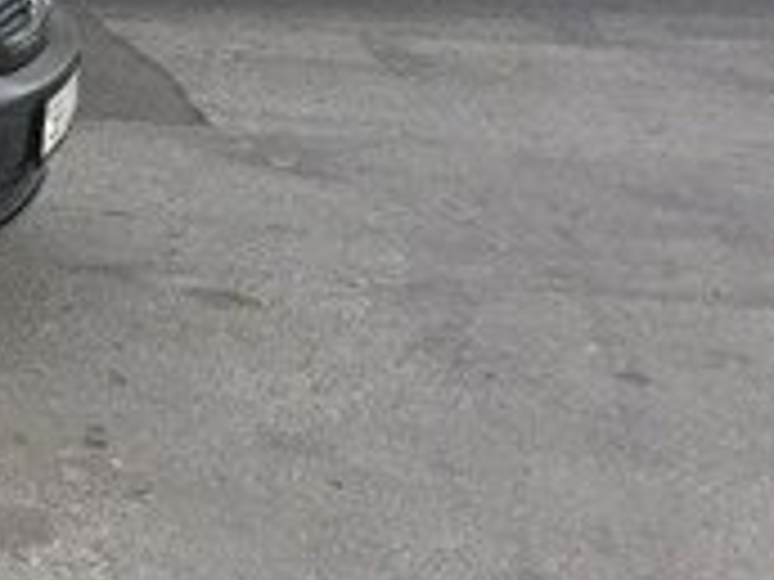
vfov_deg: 13.2
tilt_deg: -11.3
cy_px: 11
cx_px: -590
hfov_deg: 15.4
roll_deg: -4.7
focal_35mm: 111
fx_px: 2482
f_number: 2.2
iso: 250
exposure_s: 1/33
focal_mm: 4.15
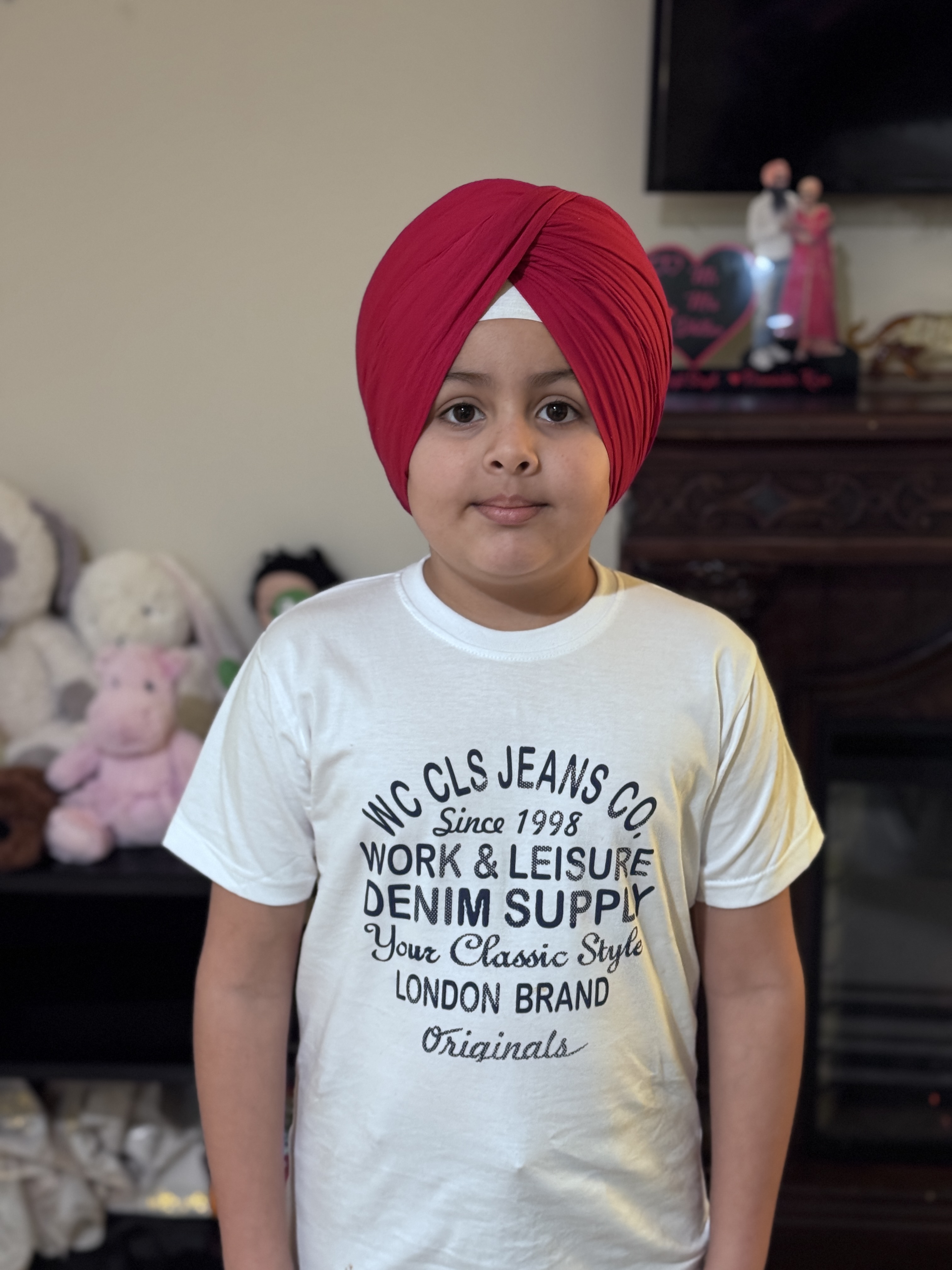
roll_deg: +0.2
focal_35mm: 48
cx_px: 476
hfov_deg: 30.3
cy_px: 635
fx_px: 1760
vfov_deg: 39.7
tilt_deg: -13.5
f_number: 1.78
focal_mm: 6.76
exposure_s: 1/30
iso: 400
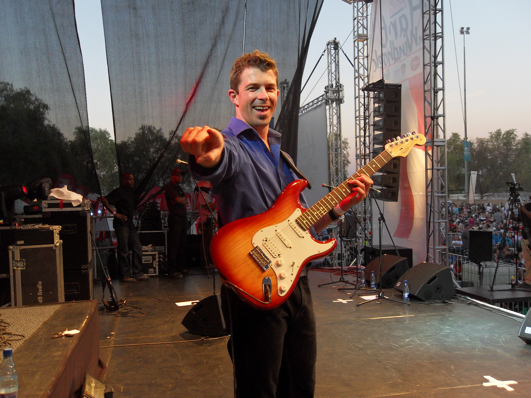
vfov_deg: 40.7
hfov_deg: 52.6
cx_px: 266
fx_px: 537
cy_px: 199
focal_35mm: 35
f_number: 3.5
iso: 120
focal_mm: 6.3
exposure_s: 1/45
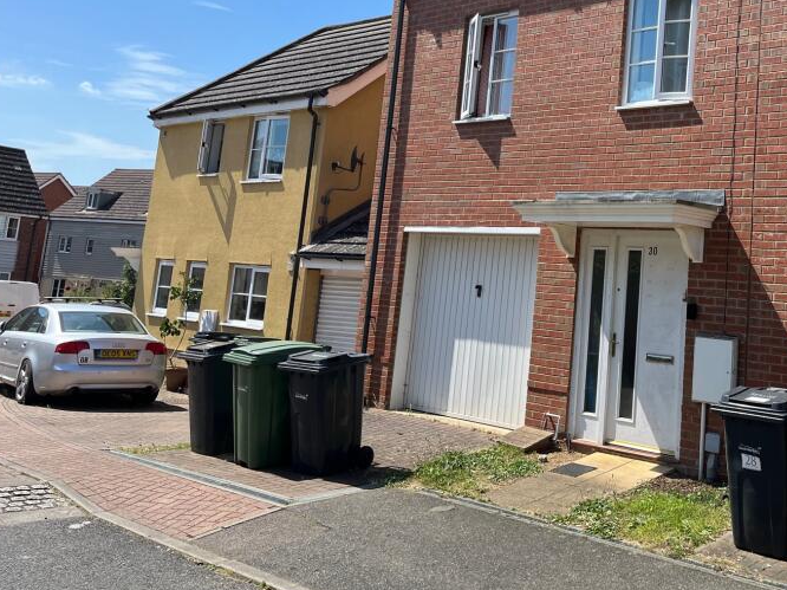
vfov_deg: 35.2
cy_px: 148
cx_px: 574
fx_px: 909
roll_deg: -2.7
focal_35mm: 40
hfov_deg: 45.5
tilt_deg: +11.6
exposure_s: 1/2755
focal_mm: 5.1
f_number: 1.6
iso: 50
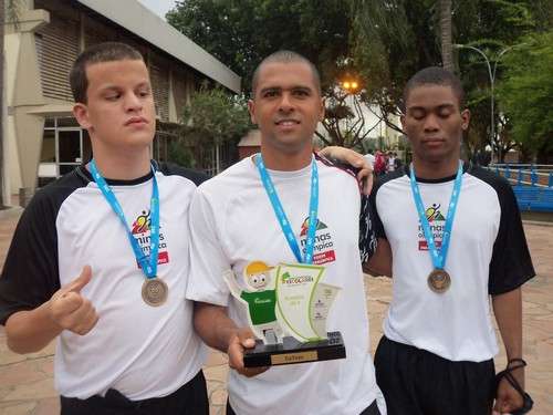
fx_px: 543
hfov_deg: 54.0
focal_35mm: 34
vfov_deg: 41.8
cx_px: 276
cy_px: 208
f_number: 2.9
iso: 100
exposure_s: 1/30
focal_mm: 5.7
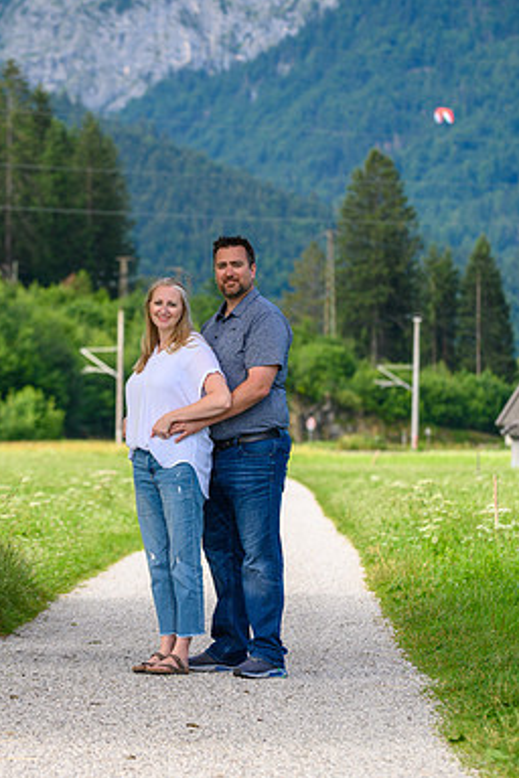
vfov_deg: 13.3
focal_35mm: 154
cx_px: 152
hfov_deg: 8.9
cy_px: 389
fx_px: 3330
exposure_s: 1/1000
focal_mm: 102
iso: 125
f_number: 4
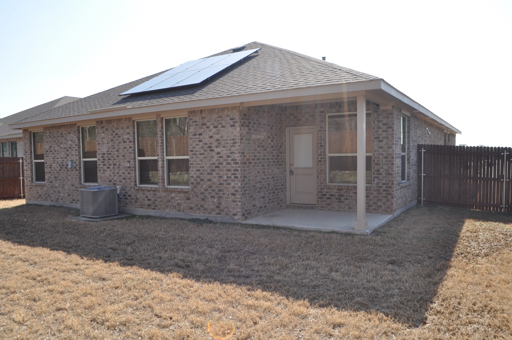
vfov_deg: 47.8
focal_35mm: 27
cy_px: 170
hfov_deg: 67.4
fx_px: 384
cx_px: 256
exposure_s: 1/200
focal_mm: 18
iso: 200
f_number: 11
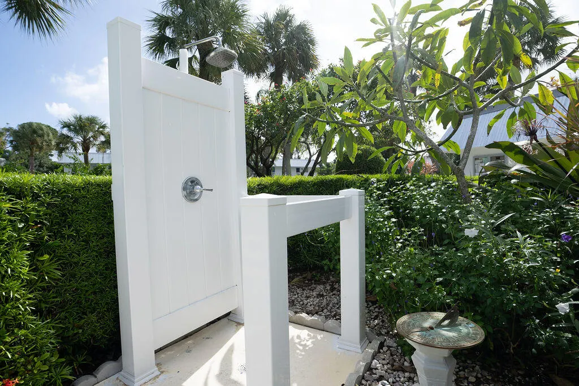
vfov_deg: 66.8
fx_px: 293
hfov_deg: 89.4
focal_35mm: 18
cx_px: 290
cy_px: 193
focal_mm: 16
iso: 400
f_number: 9
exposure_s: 1/640
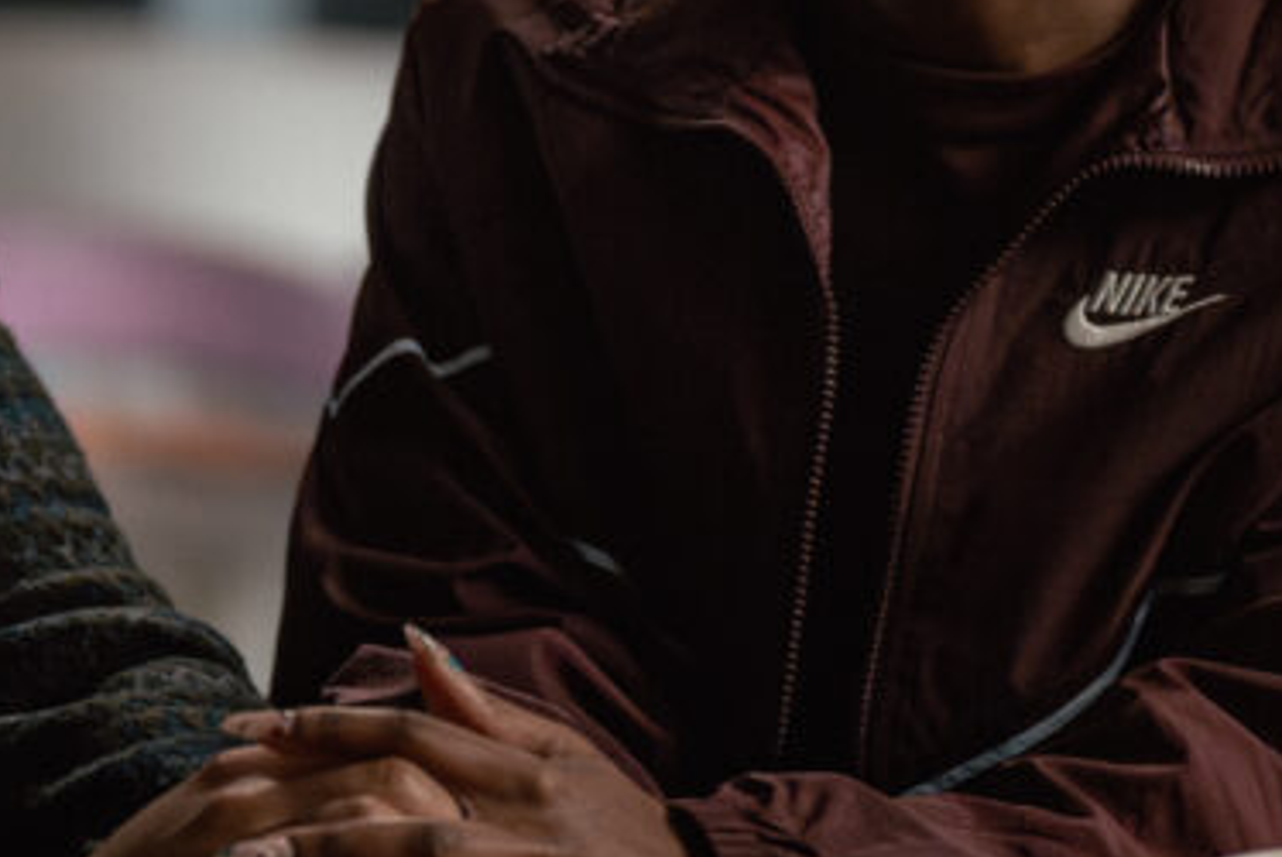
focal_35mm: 308
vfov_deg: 4.5
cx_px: 141
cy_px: 137
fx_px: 10976
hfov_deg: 6.7
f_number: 2.8
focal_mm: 108
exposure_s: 1/200
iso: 5000
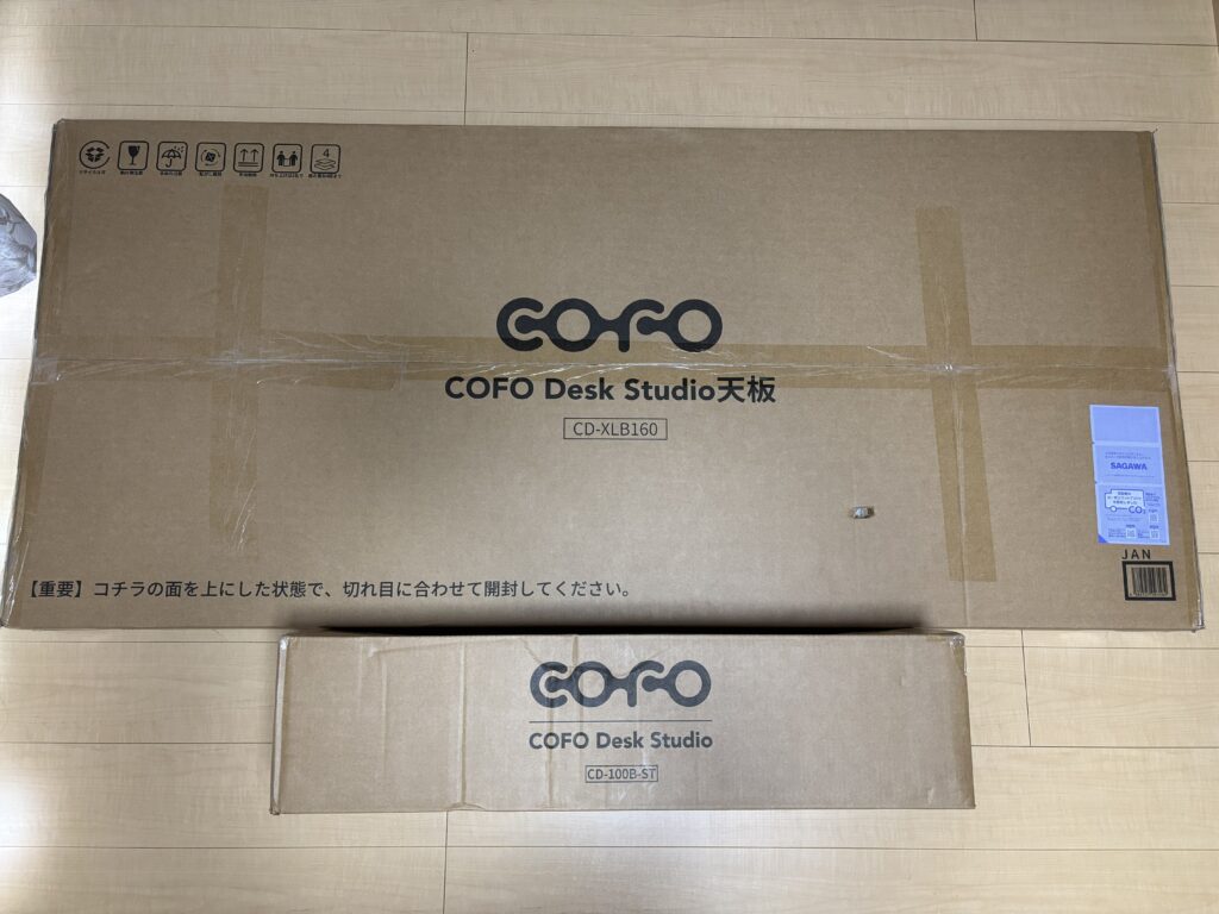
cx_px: 610
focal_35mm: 26
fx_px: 916
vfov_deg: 53.1
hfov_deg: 67.3
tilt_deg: -79.3
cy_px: 457
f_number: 1.6
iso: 200
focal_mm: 5.96
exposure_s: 1/60
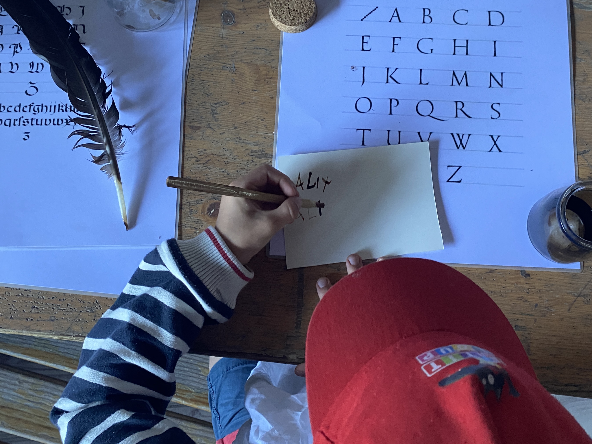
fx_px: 667
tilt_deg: -75.2
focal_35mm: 39
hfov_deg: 47.8
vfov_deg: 36.4
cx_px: 331
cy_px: 148
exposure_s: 1/60
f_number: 1.8
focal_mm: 4.25
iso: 250
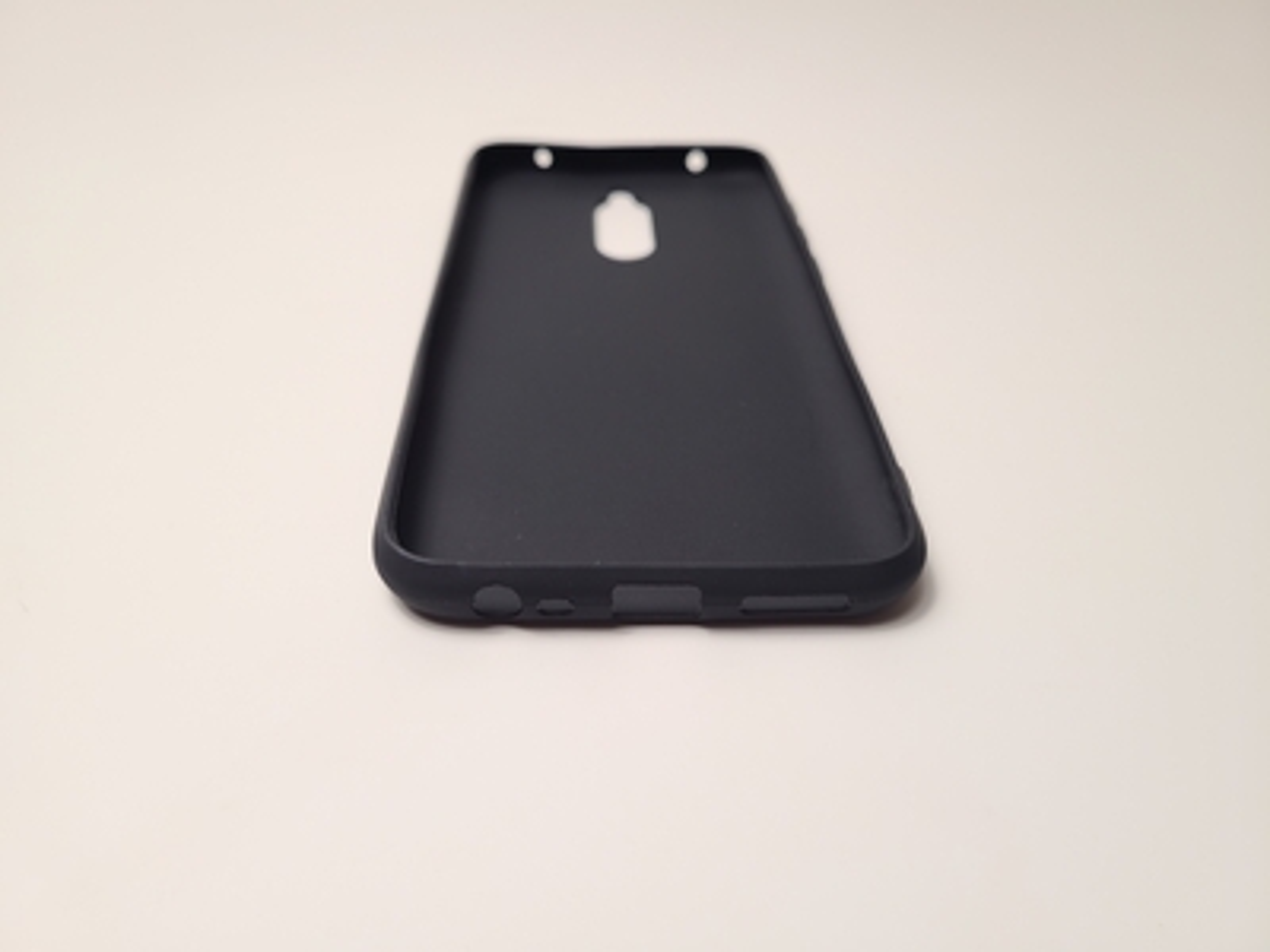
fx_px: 954
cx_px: 635
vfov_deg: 53.1
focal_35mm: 26
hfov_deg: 67.3
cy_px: 476
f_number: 1.8
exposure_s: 1/50
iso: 64
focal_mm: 5.4
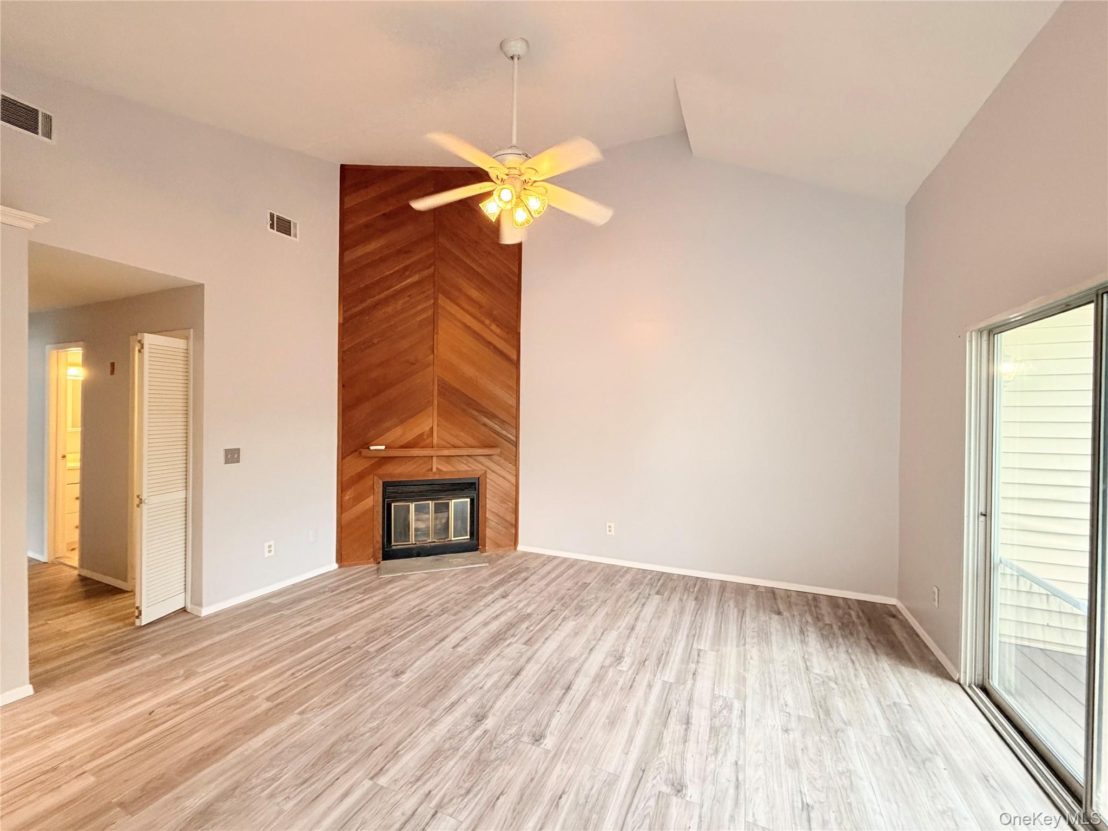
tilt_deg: -0.2
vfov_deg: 85.7
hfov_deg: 102.1
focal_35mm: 14
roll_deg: -0.4
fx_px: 448
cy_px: 416
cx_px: 554
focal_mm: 2.22
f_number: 2.2
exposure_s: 1/60
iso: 320
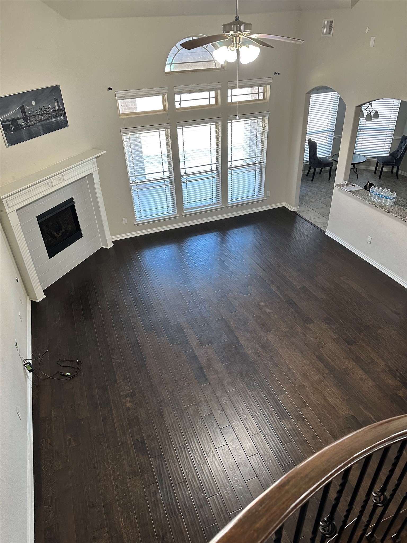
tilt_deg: -32.7
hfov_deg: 56.8
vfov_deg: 71.6
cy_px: 272
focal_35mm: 24
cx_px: 204
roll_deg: +3.0
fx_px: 376
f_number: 1.78
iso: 250
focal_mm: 6.86
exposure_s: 1/60
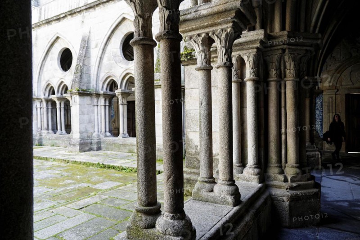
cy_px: 120
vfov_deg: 53.1
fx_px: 240
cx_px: 180
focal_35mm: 24
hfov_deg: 73.8
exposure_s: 1/60
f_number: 4
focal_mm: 24
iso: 160
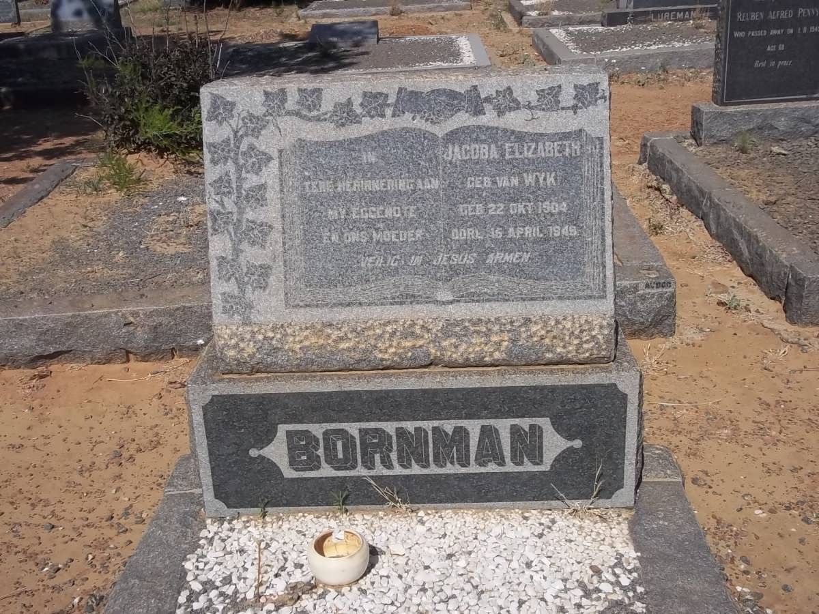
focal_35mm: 40
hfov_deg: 46.8
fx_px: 946
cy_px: 307
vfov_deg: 36.0
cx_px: 410
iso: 80
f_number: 6.3
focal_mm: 7.1
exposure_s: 1/640
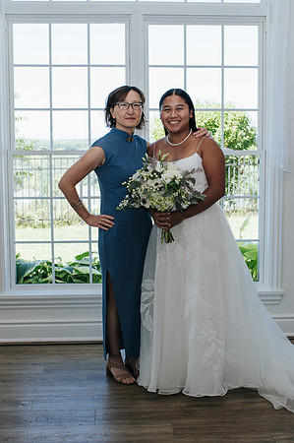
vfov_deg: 36.0
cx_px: 162
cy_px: 233
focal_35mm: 55
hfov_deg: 24.4
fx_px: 681
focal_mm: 35
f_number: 3.5
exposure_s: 1/200
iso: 100
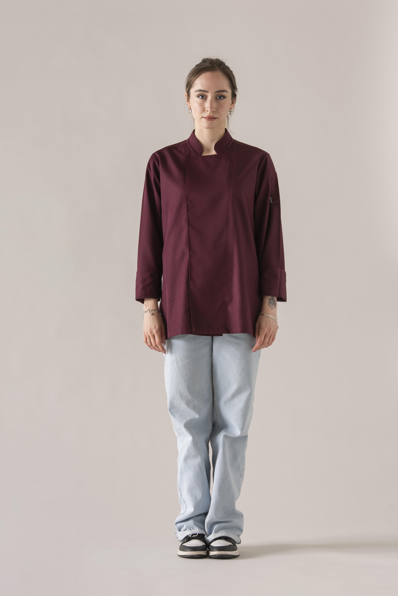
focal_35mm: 122
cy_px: 298
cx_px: 199
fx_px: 2021
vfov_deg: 16.8
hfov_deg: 11.2
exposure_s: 1/160
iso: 125
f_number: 11
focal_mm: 122
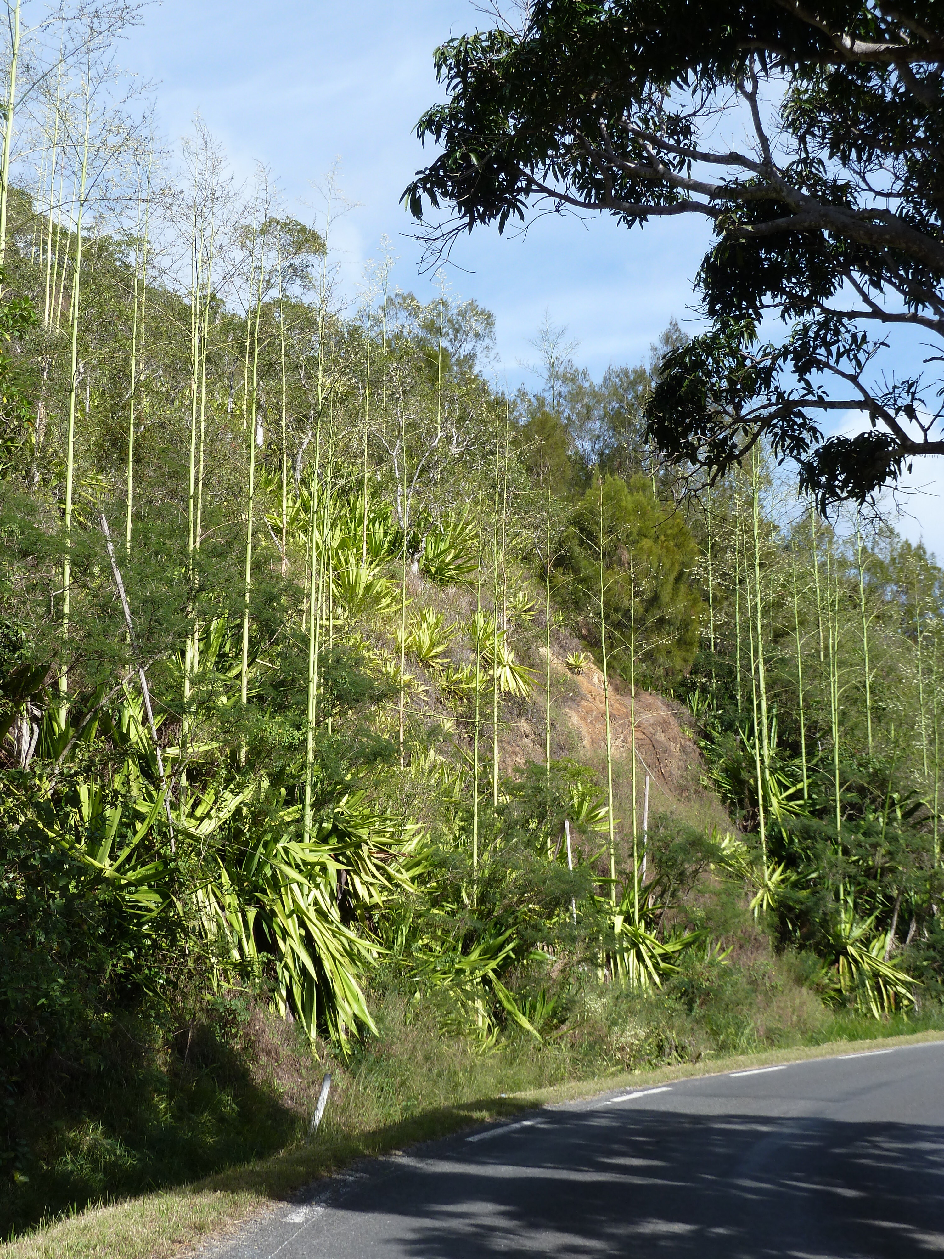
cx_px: 472
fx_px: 2000
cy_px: 630
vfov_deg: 34.9
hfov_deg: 26.6
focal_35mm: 55
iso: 80
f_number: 3.9
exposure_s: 1/400
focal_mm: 9.1
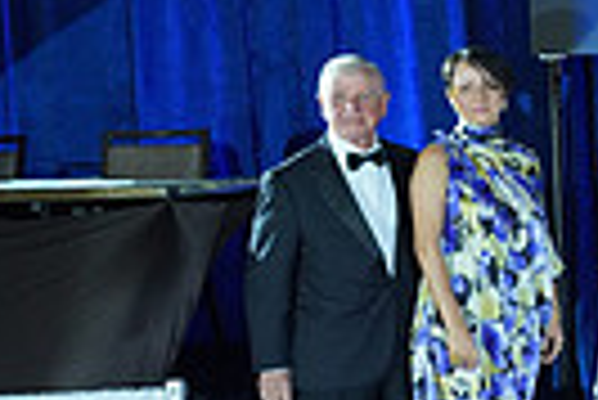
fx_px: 1879
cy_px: 218
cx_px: 1268
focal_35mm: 113
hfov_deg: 14.4
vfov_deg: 12.2
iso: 1600
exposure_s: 1/200
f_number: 5
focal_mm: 26
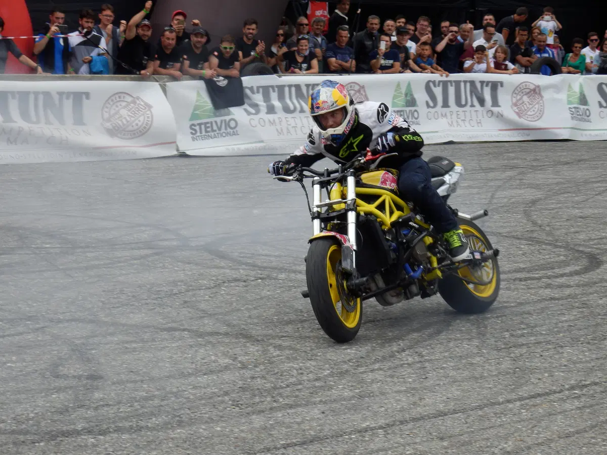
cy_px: 228
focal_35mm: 97
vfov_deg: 15.2
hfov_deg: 20.2
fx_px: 1701
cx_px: 304
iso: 80
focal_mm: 17.3
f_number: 4.9
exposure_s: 1/200
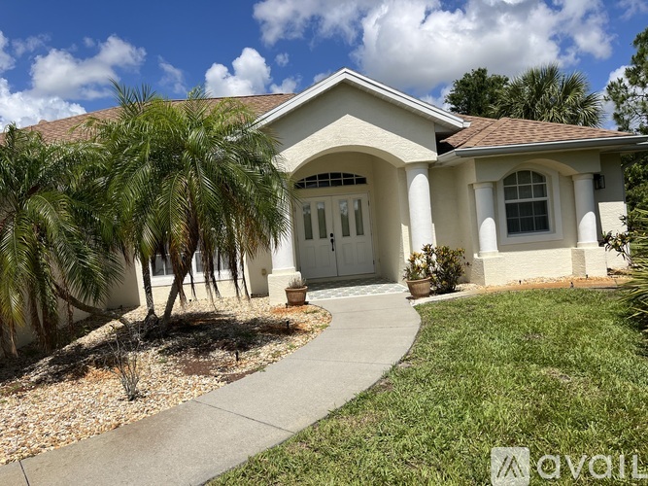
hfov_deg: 67.3
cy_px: 243
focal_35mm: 26
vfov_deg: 53.0
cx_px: 324
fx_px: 487
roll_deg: +4.3
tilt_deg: -0.5
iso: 50
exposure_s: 1/6173
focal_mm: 5.1
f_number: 1.6
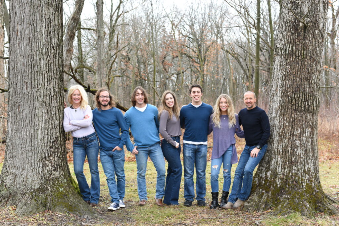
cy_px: 113
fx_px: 471
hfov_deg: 39.6
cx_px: 170
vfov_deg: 27.0
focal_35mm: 50
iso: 400
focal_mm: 50
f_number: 4.5
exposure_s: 1/250
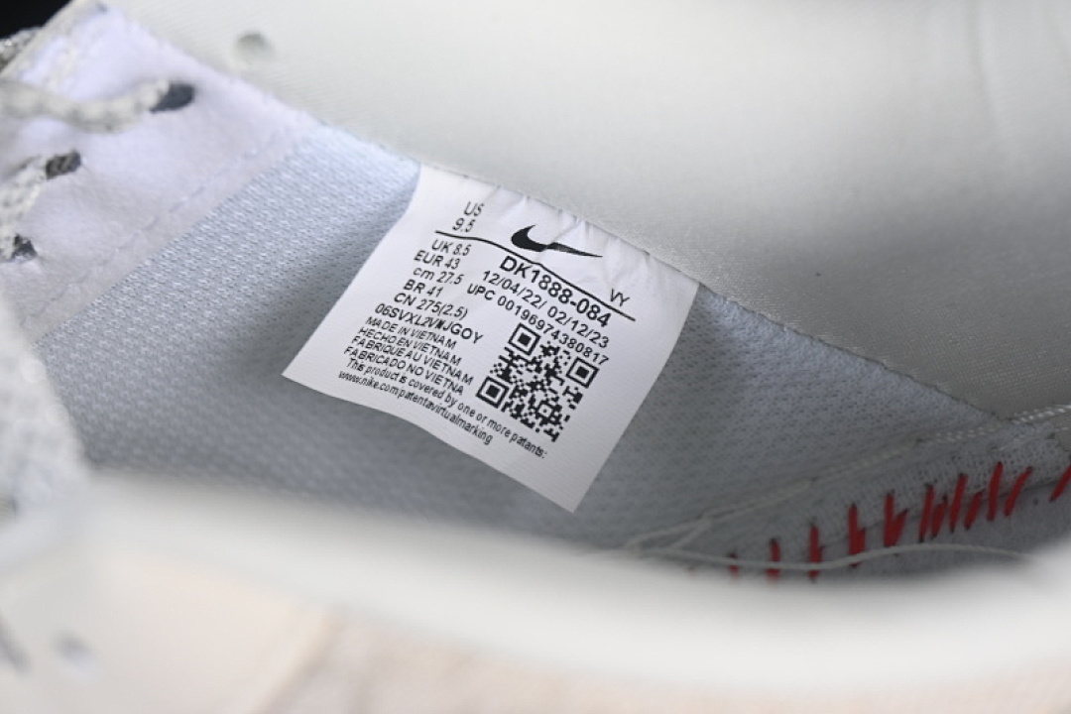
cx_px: 536
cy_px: 357
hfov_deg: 27.0
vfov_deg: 18.2
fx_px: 2231
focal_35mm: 75
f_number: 7.1
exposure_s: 1/80
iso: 160
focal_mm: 50
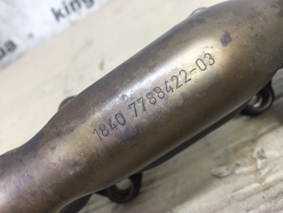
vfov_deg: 48.2
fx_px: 237
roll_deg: +33.8
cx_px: 142
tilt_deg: -31.8
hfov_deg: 61.7
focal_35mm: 29
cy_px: 106
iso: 125
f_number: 2.2
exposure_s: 1/33
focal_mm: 4.15
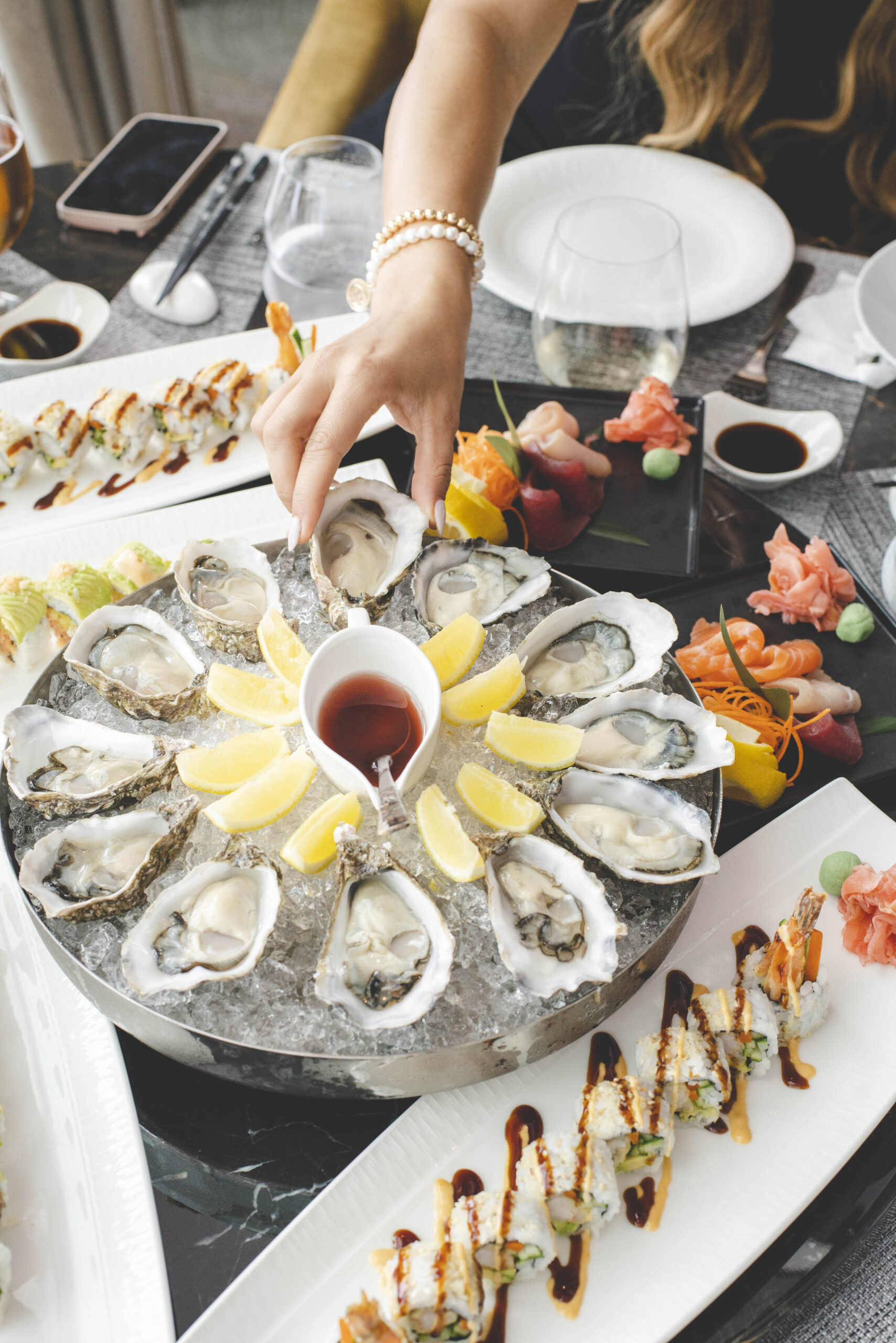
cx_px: 448
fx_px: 1866
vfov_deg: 39.6
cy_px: 672
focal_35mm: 50
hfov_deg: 27.0
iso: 1600
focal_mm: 50
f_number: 6.3
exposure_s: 1/160
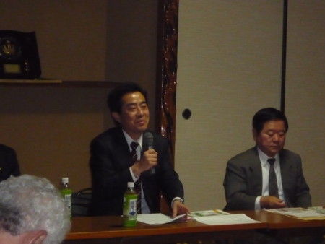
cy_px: 122
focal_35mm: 109
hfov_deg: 18.0
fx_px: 1024
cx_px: 162
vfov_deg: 13.6
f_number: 5.6
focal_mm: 13.6
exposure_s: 1/50
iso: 800
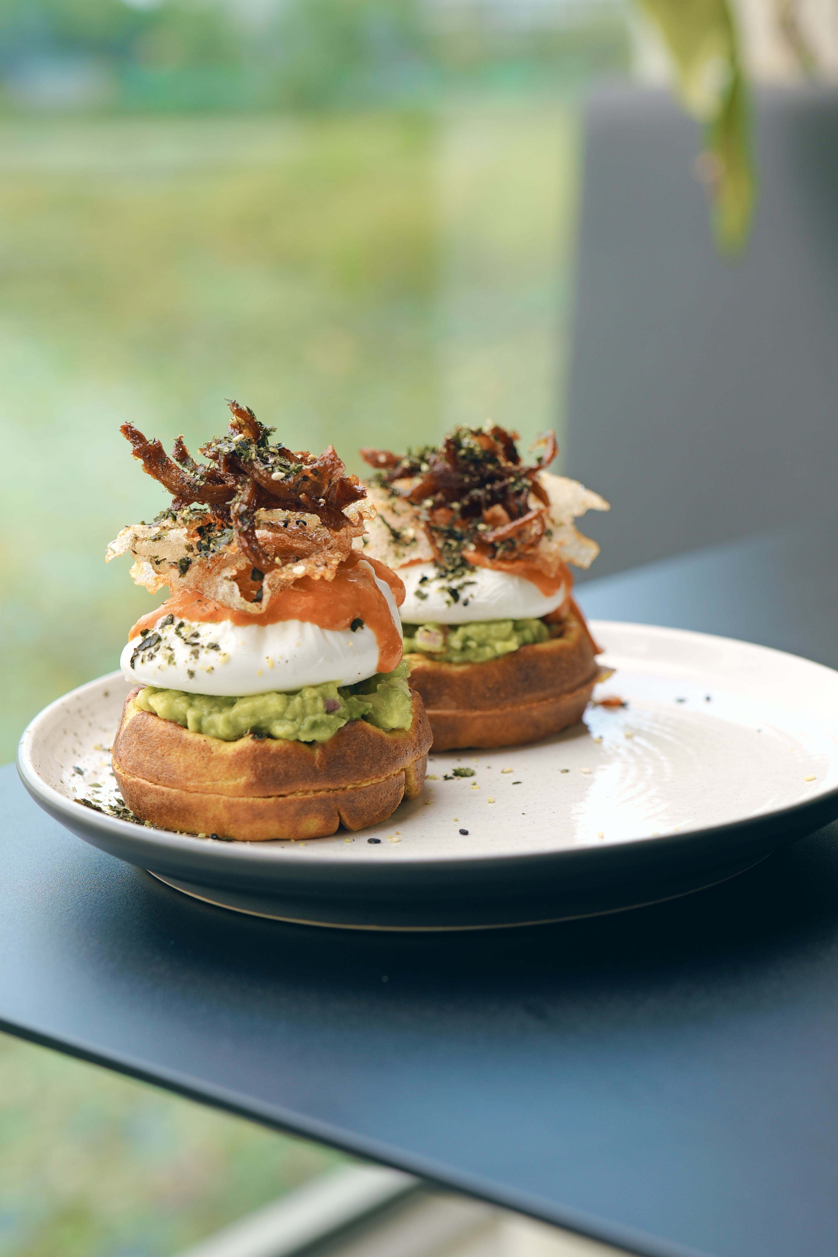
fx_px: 1746
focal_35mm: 50
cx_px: 419
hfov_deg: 27.0
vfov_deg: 39.6
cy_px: 628
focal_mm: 50
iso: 125
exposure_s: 1/200
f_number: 4
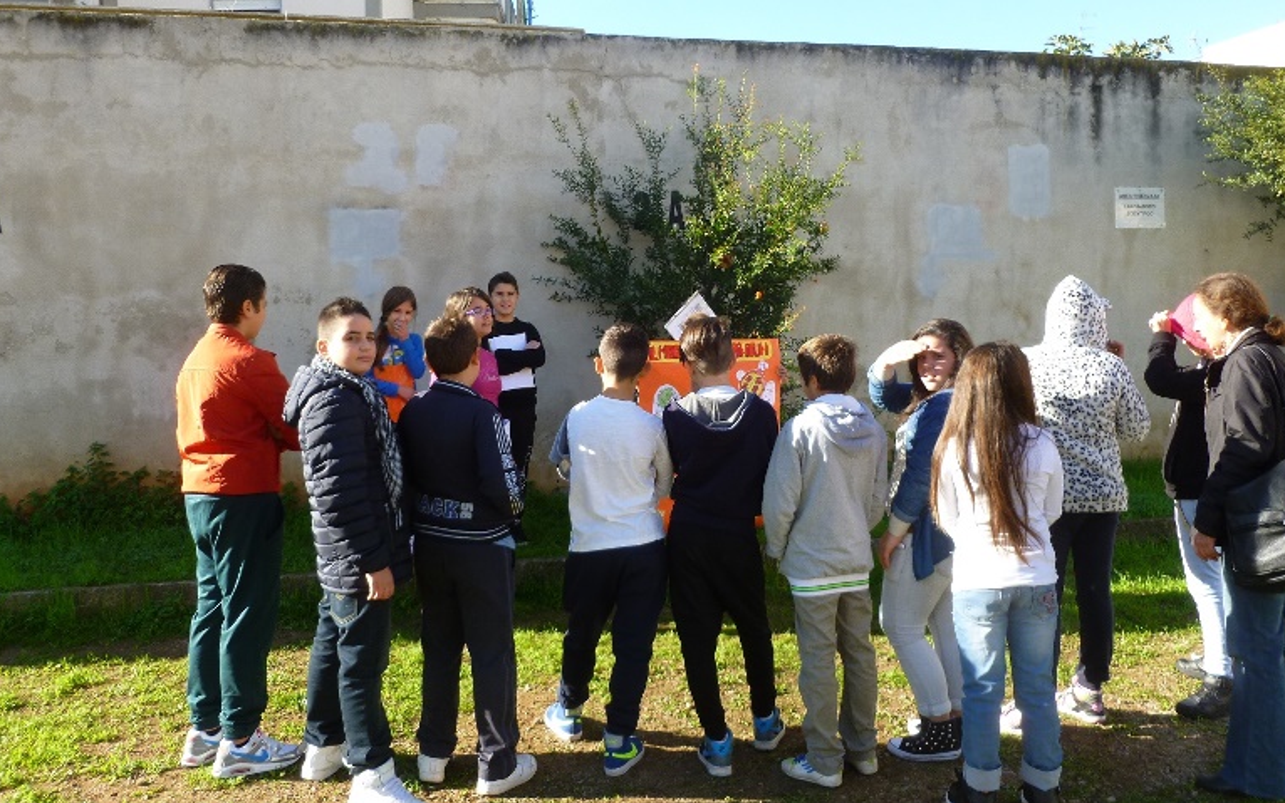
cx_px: 659
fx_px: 1086
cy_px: 312
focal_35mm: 31
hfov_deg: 61.2
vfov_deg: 40.4
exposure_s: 1/250
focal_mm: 5
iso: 100
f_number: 3.3
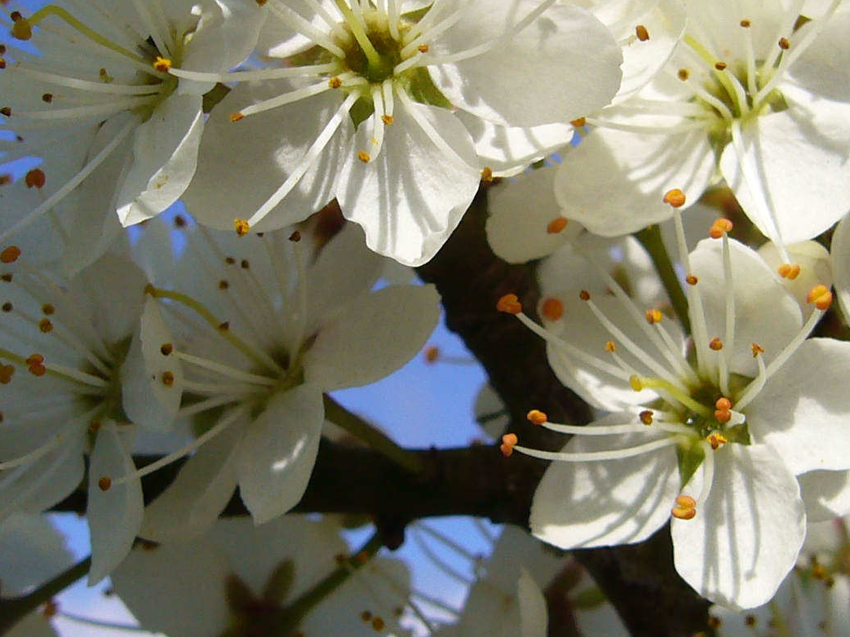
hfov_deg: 22.8
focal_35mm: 86
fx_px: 2111
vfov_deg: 17.2
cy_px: 309
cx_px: 445
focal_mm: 5.8
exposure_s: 1/500
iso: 80
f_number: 5.6
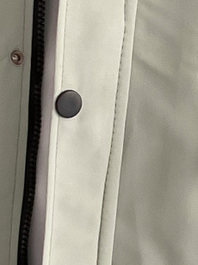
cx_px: 229
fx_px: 1152
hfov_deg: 9.7
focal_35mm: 151
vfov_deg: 13.0
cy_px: 192
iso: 64
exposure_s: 1/120
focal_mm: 3
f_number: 1.8
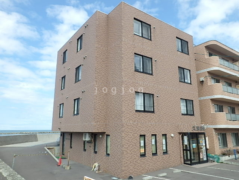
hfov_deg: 67.3
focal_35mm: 26
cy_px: 90
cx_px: 120
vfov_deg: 53.1
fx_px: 180
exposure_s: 1/500
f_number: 4.3
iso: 125
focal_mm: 4.7
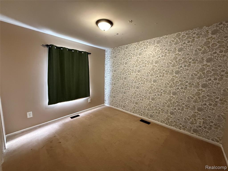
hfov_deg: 102.1
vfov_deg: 85.7
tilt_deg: -6.6
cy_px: 86
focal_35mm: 14
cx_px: 114
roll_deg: -1.0
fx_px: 92
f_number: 2.2
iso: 800
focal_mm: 2.22
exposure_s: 1/60
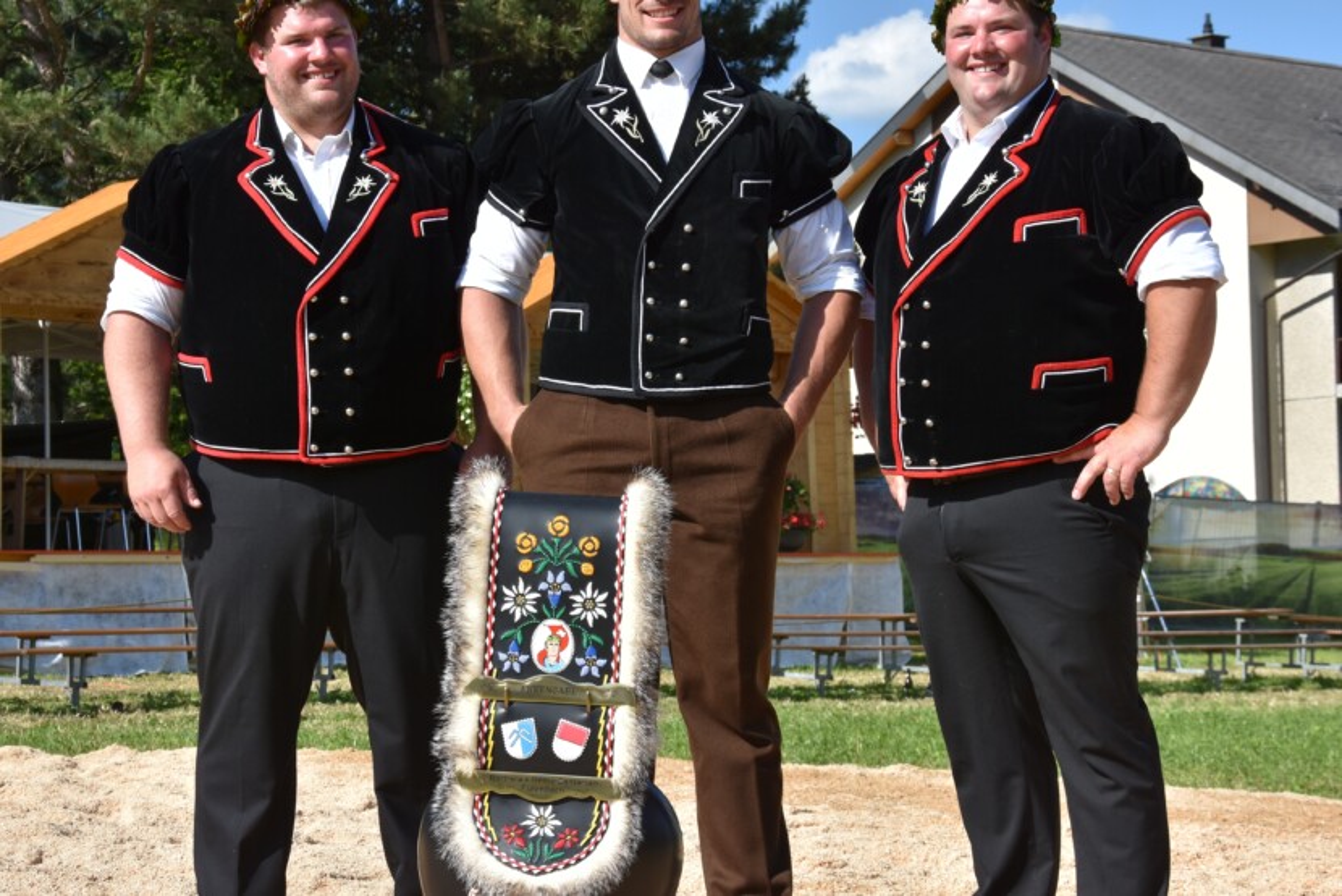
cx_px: 671
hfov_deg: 29.9
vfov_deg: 20.2
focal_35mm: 68
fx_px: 2517
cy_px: 448
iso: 180
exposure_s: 1/500
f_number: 8
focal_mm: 45
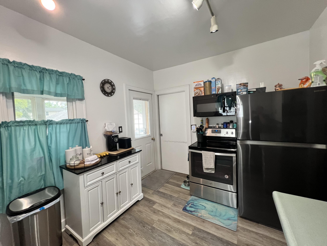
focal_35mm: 13
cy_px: 123
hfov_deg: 106.2
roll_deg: +2.2
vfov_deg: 89.9
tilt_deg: -6.2
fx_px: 123
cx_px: 164
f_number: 1.8
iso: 160
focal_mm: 1.57
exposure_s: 1/60
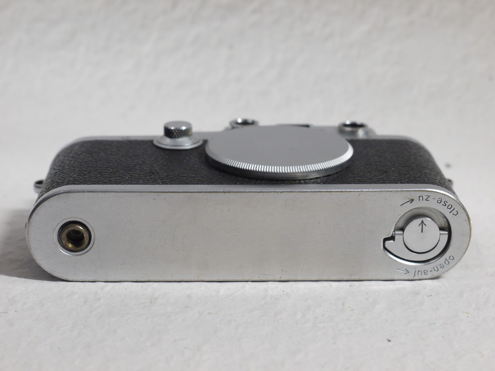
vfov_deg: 18.4
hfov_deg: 24.4
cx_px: 248
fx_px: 1144
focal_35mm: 80
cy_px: 186
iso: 800
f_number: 6.3
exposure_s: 1/15
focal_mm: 40
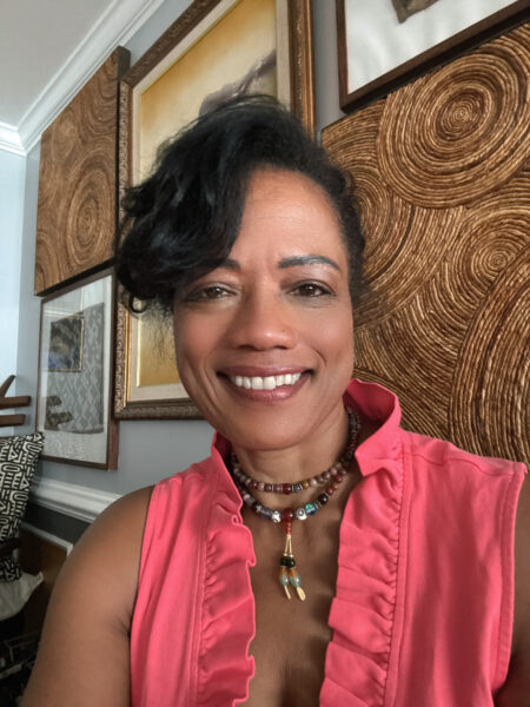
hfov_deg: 58.9
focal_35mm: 23
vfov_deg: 73.9
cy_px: 354
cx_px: 265
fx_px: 470
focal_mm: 2.69
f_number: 1.9
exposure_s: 1/30
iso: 500
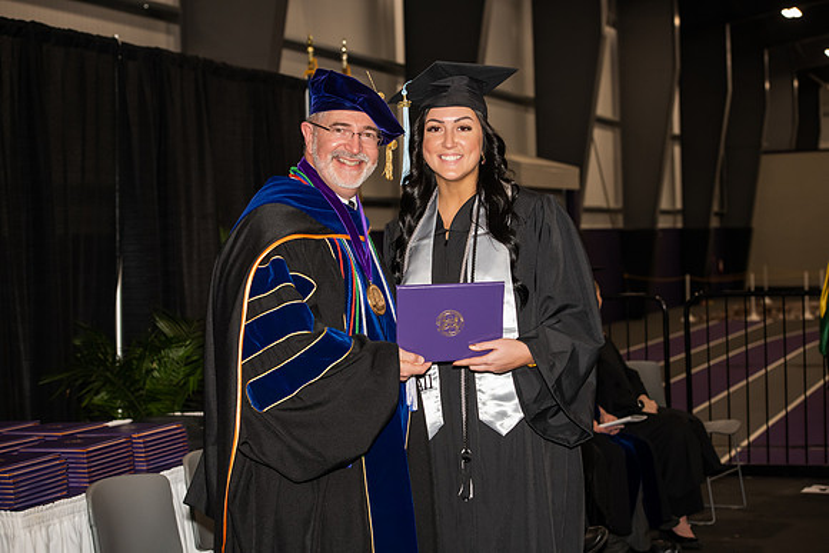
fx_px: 1727
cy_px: 276
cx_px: 414
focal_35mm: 75
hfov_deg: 27.0
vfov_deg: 18.2
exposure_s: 1/200
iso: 1000
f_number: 5.6
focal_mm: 75
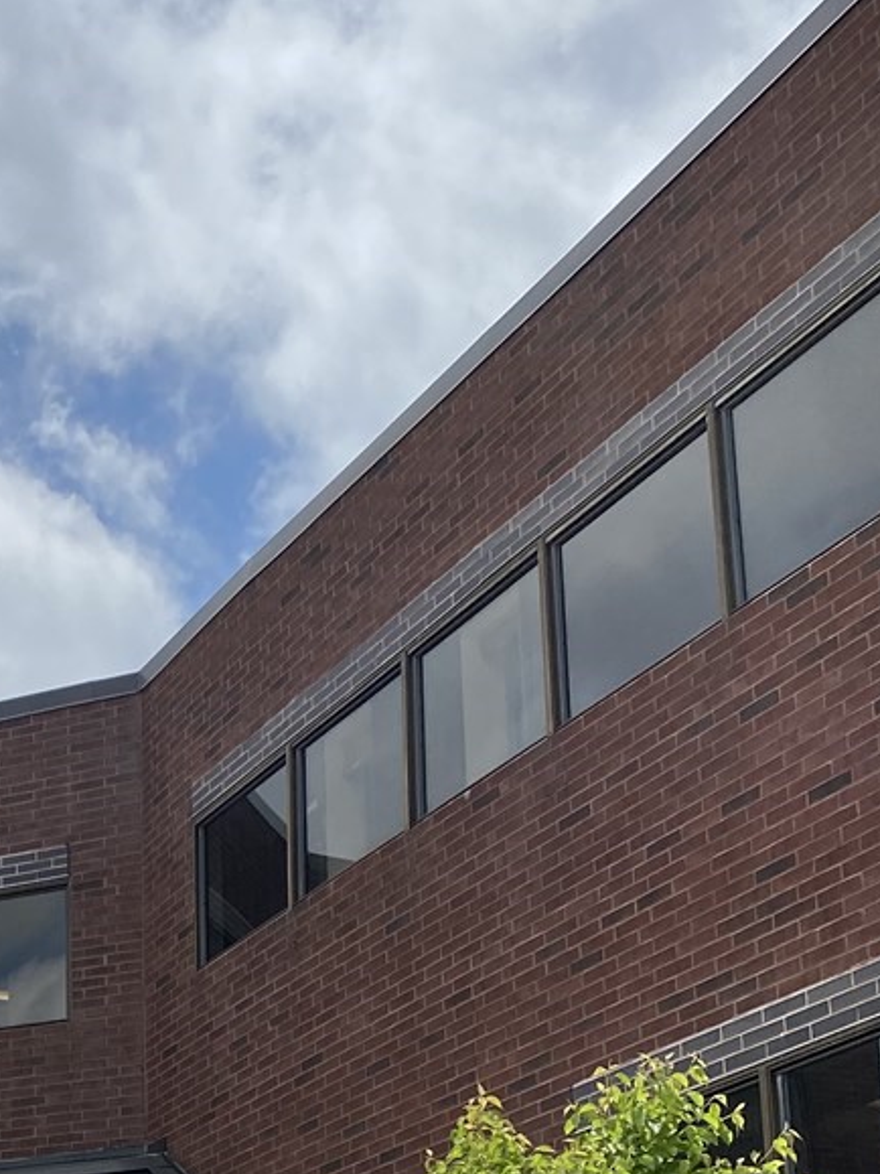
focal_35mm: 69
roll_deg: -0.5
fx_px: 2340
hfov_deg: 20.1
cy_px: 1196
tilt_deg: +14.6
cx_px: -144
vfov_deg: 26.5
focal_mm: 4.25
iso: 32
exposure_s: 1/7246
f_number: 1.8
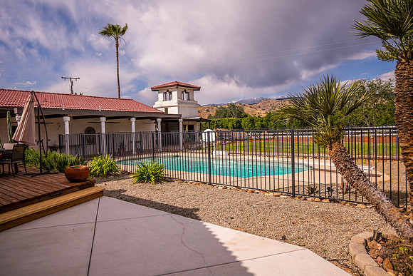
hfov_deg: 73.7
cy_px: 138
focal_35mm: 24
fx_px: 275
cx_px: 206
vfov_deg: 53.2
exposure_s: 1/125
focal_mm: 24
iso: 64
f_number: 8
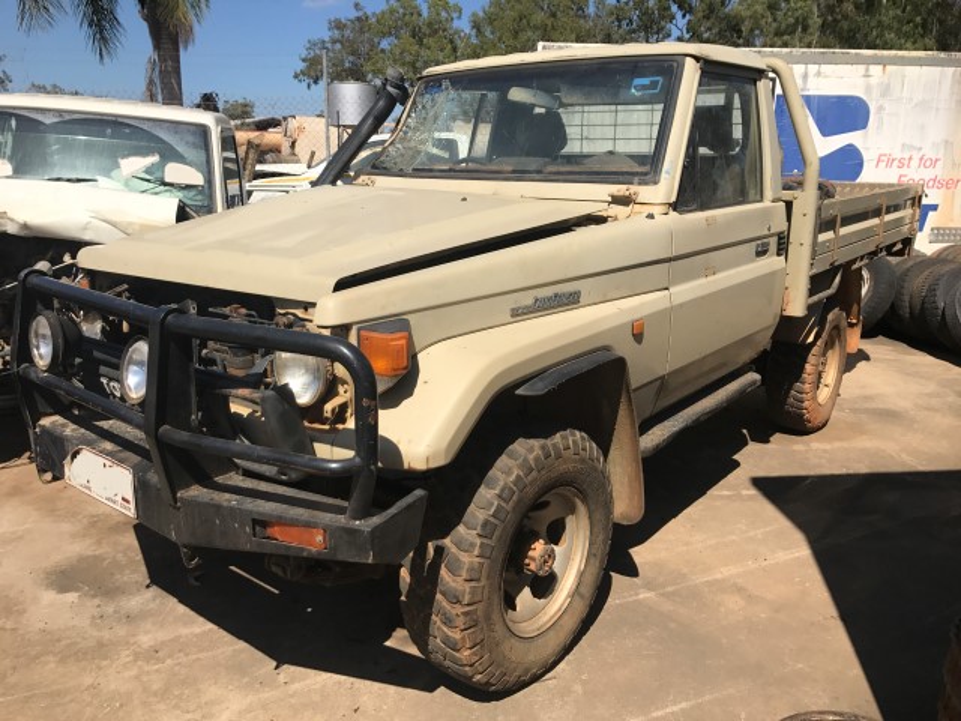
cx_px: 480
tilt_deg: -14.7
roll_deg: -1.1
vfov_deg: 49.7
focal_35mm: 28
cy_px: 360
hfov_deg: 63.4
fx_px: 777
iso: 20
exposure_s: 1/3425
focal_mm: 3.99
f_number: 1.8
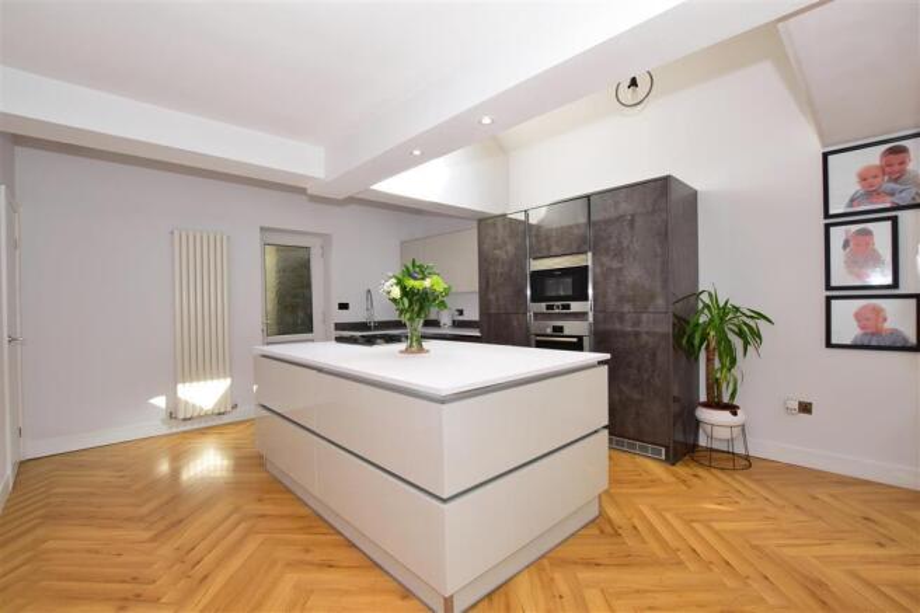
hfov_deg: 100.4
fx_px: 383
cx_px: 460
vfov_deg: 77.3
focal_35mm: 15
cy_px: 306
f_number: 10
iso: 400
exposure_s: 1/60
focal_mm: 10
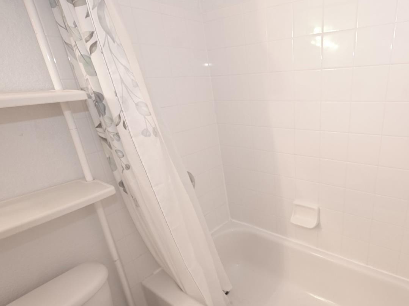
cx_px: 273
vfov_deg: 65.8
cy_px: 169
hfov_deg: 79.1
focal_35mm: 20
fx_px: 236
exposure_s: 1/60
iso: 220
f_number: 4
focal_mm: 14
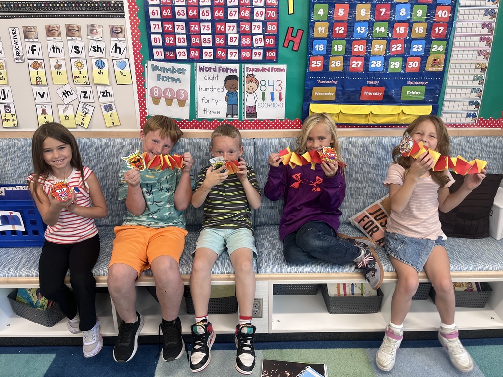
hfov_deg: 67.3
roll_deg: +0.1
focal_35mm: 26
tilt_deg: -18.6
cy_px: 188
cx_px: 252
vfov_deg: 53.1
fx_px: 378
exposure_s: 1/60
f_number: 1.6
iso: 64
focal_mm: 5.1
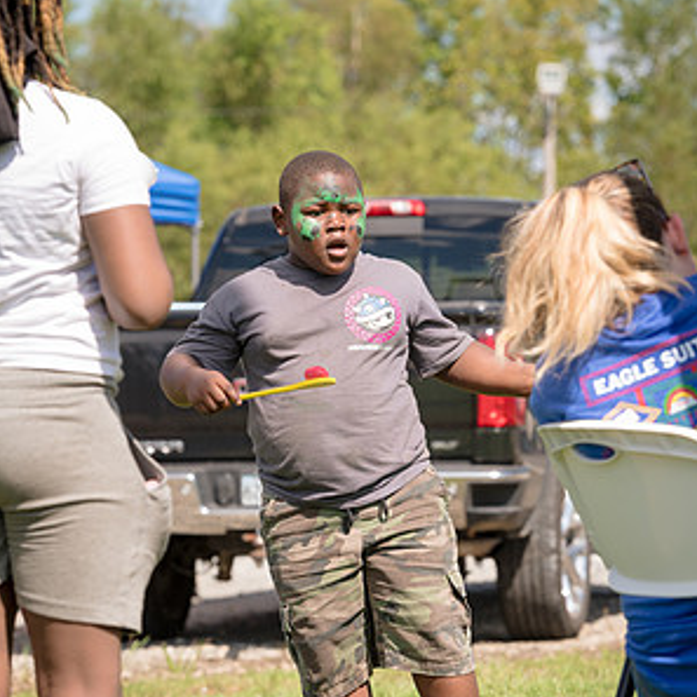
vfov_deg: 9.7
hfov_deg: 9.7
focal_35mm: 180
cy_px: 408
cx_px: 350
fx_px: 4100
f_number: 7.1
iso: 140
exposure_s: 1/320
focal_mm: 140
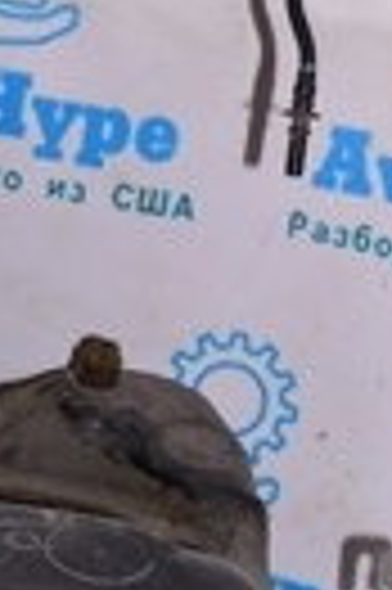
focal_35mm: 99
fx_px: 1621
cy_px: -185
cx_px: 457
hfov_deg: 13.4
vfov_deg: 19.0
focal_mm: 18
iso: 1600
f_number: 8
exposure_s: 1/200
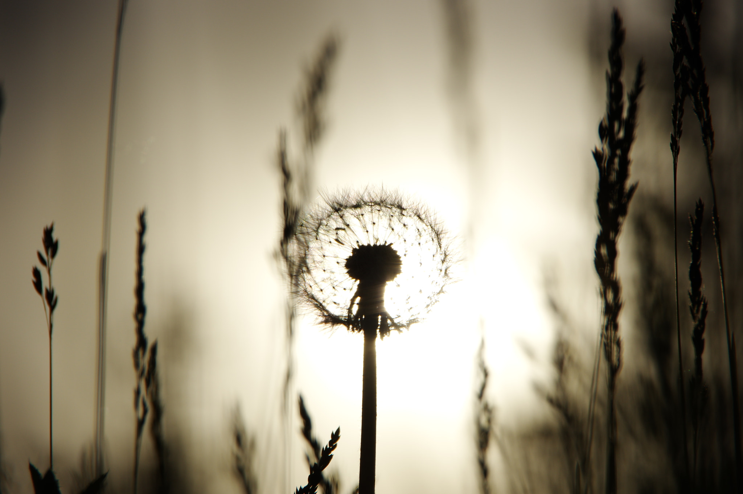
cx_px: 372
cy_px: 247
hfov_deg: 10.2
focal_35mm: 202
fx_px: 4166
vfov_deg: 6.8
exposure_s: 1/8000
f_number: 5.6
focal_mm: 135
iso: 100
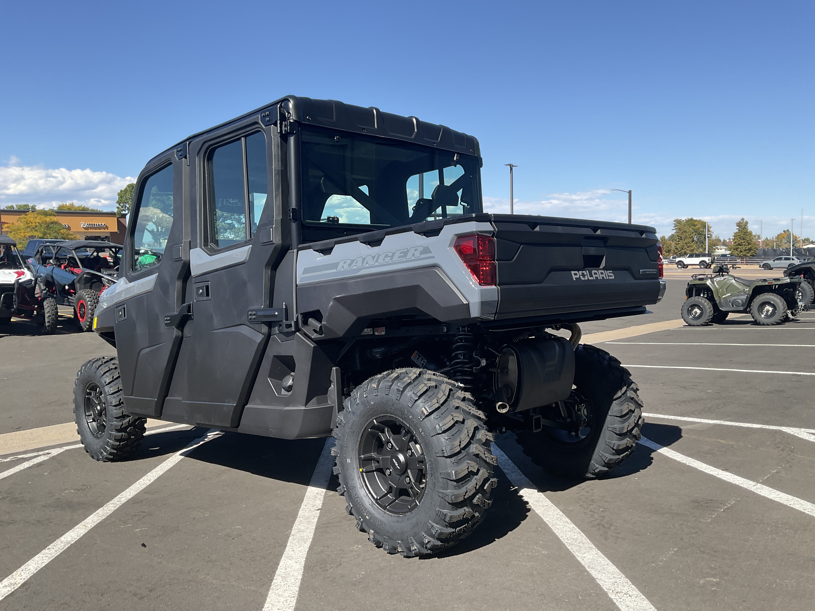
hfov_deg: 61.7
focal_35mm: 29
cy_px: 306
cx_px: 408
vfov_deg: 48.2
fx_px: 683
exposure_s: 1/1279
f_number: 1.8
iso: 16
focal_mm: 3
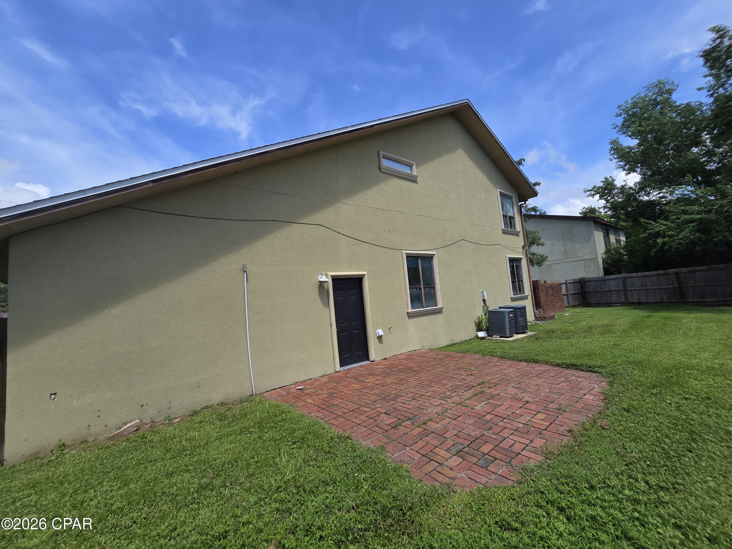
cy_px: 274
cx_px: 366
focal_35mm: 13
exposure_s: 1/1809
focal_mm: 2.2
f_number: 2.2
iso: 50
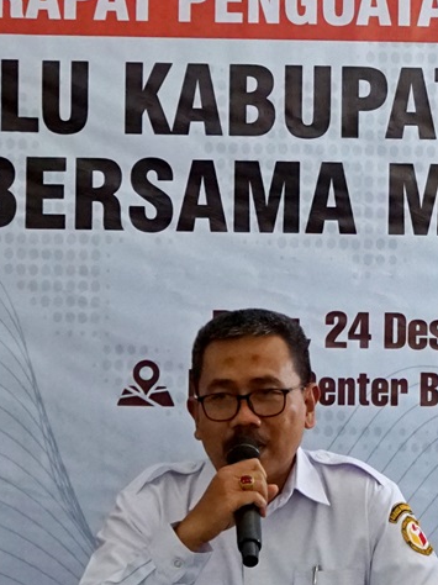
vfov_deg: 11.6
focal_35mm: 170
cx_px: 442
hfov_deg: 8.7
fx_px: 2868
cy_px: 225
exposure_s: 1/160
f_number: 5
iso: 1600
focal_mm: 31
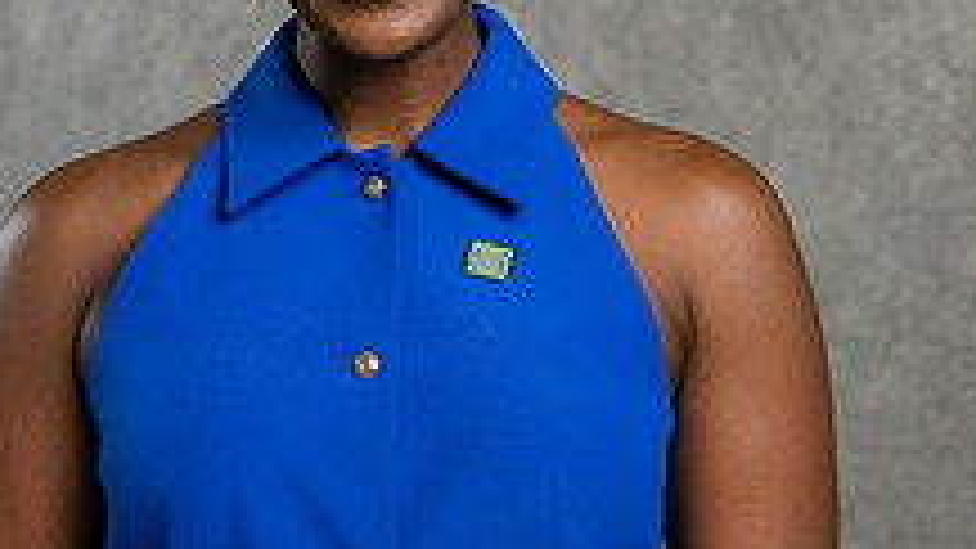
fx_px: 4787
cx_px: 346
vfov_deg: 6.6
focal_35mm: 185
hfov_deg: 11.6
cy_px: 418
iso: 125
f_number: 5
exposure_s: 1/200
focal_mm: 85
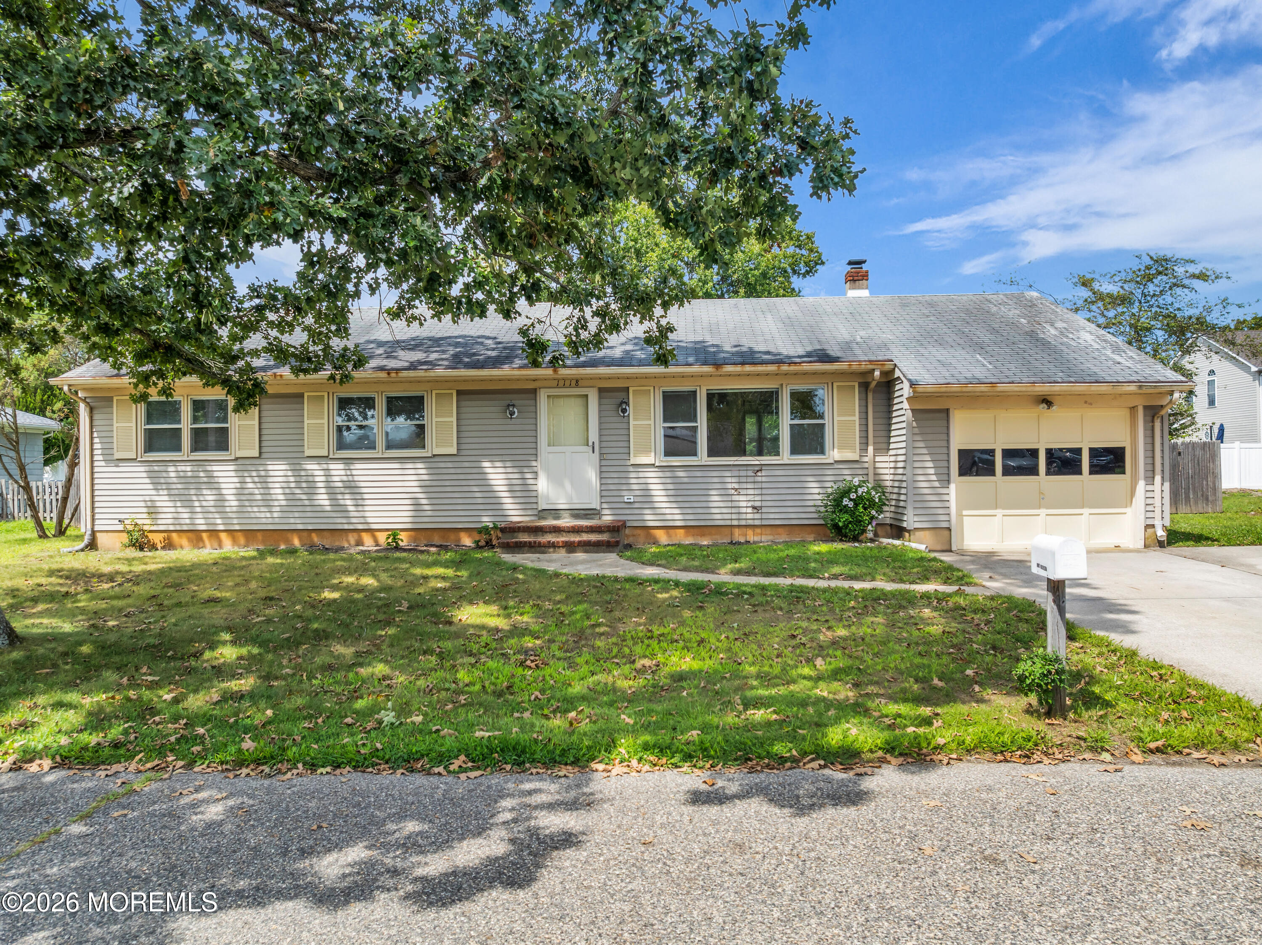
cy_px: 472
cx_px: 631
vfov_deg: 56.8
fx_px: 874
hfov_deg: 71.6
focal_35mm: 24
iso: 120
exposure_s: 1/1600
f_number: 2.8
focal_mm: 12.29
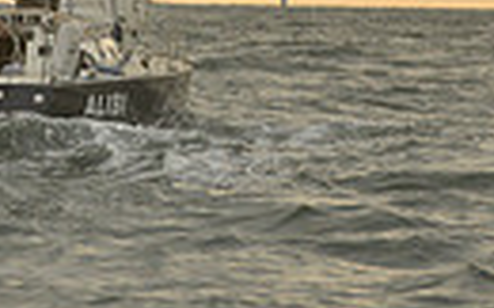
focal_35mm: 773
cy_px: -764
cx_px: -63
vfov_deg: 1.7
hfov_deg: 2.7
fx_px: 10398
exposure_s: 1/800
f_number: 6.3
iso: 400
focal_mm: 170
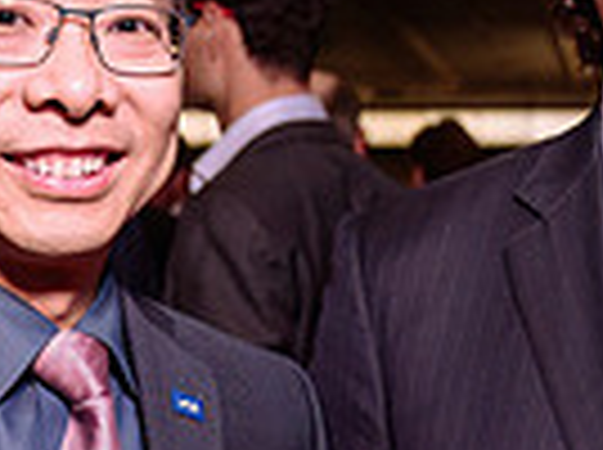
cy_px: 533
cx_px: 712
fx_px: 2886
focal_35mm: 166
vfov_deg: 8.8
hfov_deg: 11.7
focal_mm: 36
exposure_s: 1/100
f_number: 4
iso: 800
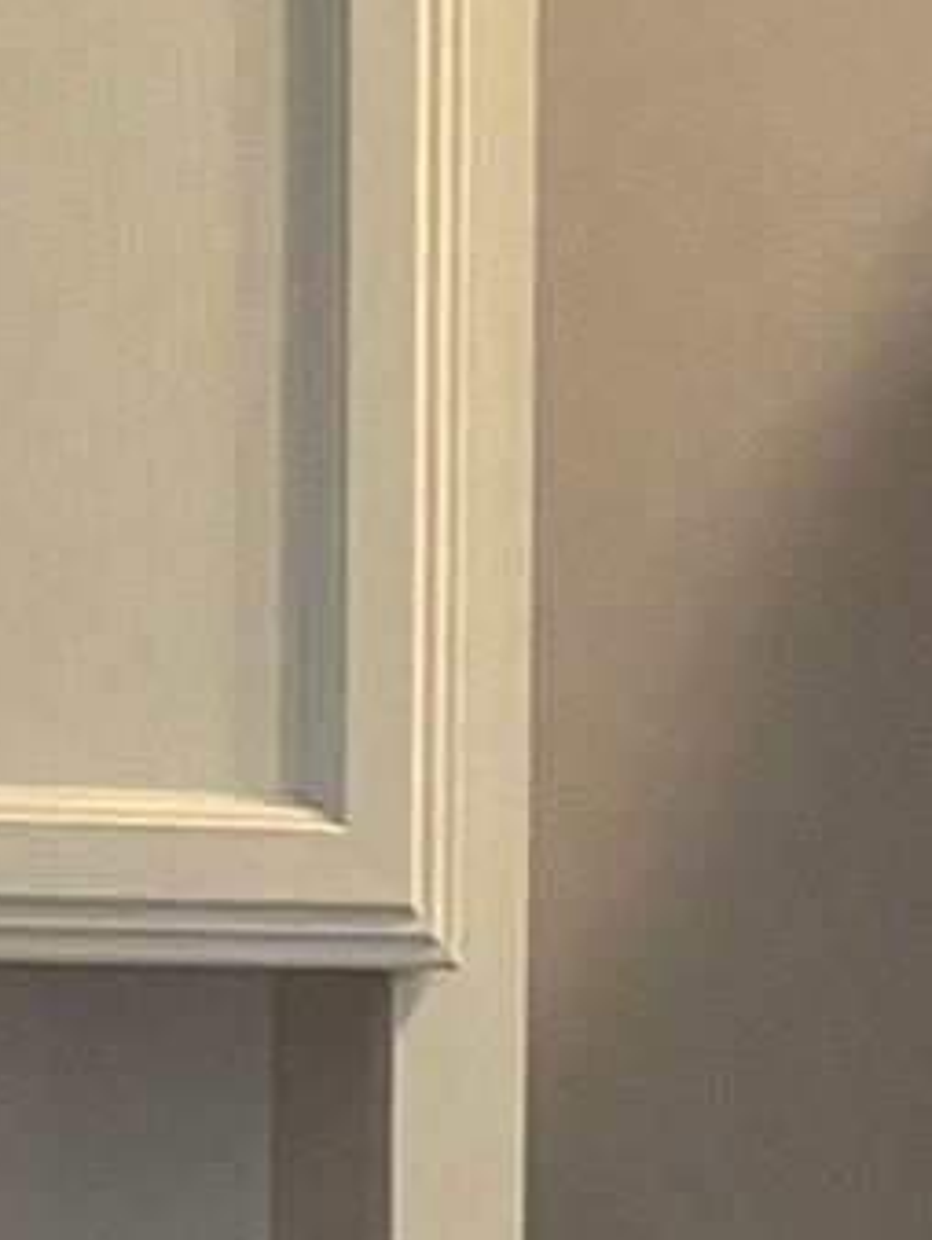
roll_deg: -0.7
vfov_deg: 10.5
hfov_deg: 8.4
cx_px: 382
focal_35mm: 177
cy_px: 2190
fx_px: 6346
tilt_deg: -10.3
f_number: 1.6
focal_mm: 5.1
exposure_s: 1/30
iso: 500
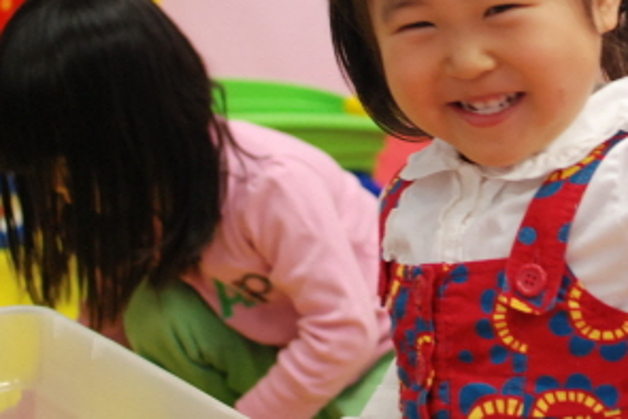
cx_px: 532
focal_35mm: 114
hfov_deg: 17.7
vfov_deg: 11.9
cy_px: 36
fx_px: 1991
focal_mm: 35
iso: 800
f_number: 2.5
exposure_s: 1/80
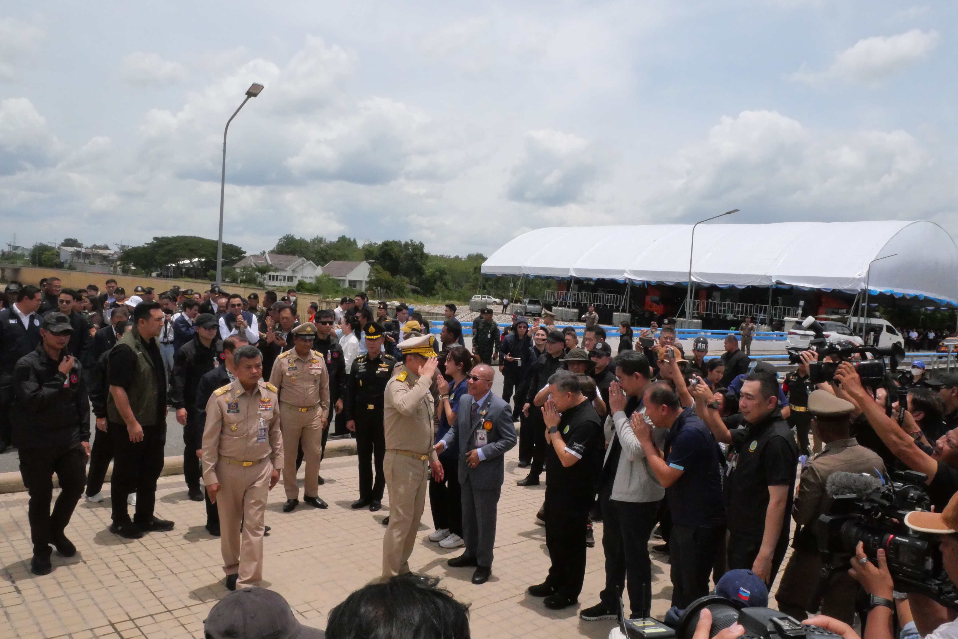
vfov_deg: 51.3
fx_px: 665
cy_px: 330
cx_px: 494
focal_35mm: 25
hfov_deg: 71.5
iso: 3200
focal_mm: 12
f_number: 20
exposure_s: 1/2500
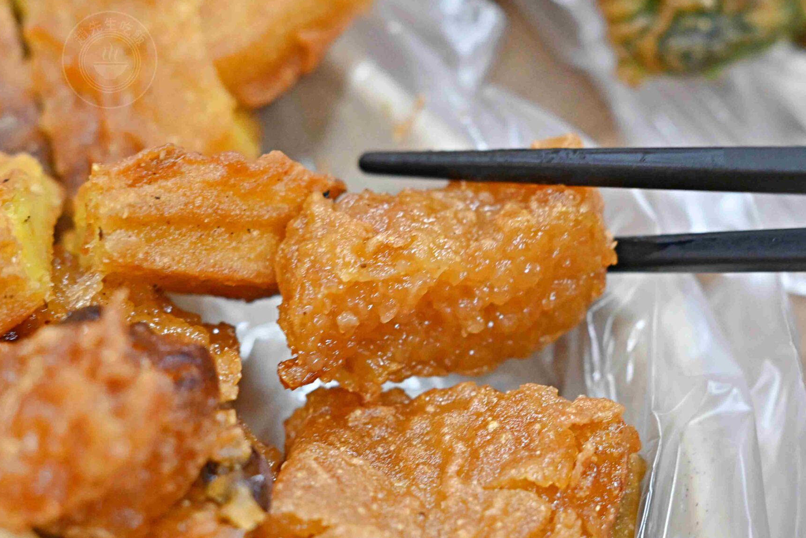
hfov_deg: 18.2
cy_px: 329
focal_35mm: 112
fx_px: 2508
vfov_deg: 12.2
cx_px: 484
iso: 1400
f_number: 3.2
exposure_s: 1/200
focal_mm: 50
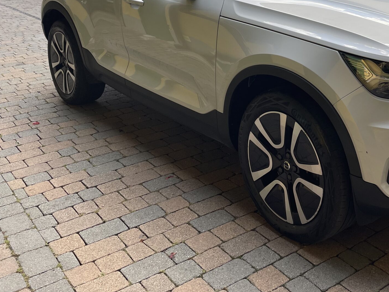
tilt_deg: -12.0
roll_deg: +0.5
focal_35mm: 47
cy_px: 30
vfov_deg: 29.6
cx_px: 292
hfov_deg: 39.3
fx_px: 528
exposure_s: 1/450
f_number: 1.6
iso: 32
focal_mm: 4.2
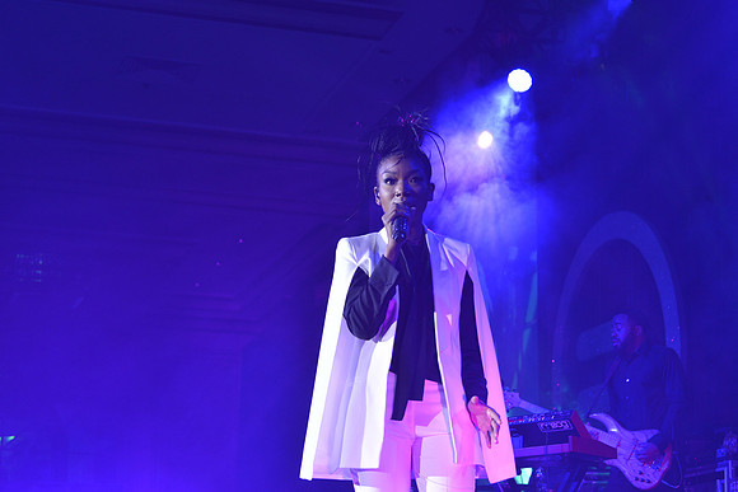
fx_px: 1538
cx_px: 369
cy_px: 246
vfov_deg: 18.2
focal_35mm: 75
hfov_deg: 27.0
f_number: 7.1
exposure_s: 1/125
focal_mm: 75
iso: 1000
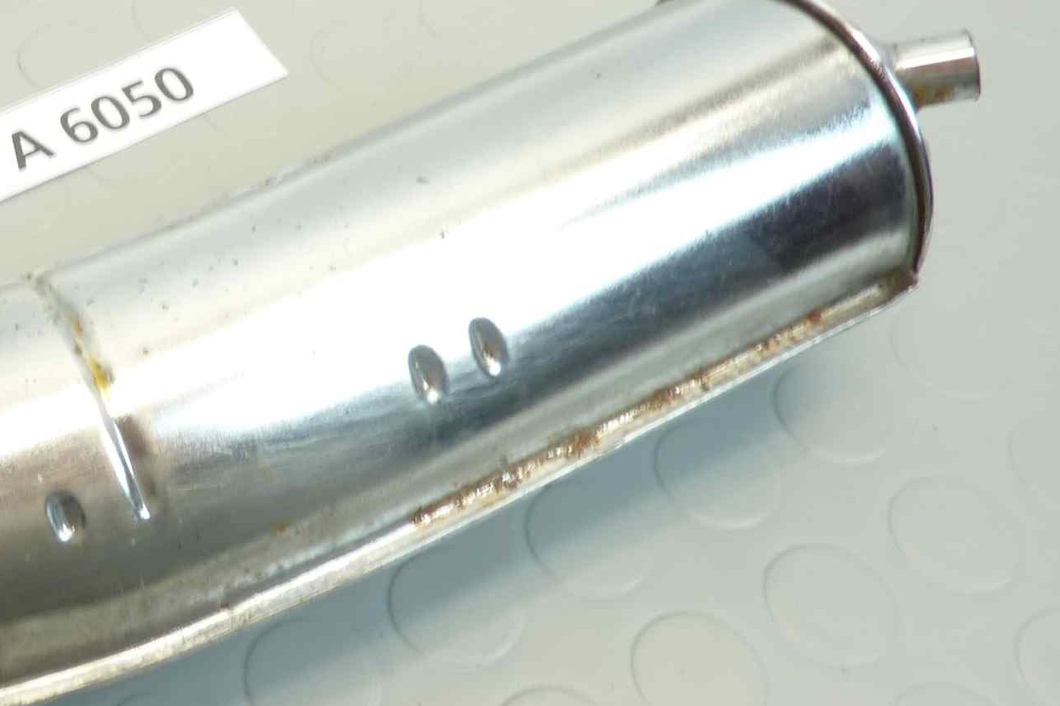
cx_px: 18
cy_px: 232
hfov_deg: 34.9
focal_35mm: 52
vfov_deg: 25.8
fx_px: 1531
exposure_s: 1/15
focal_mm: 4.1
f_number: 3.3
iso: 80
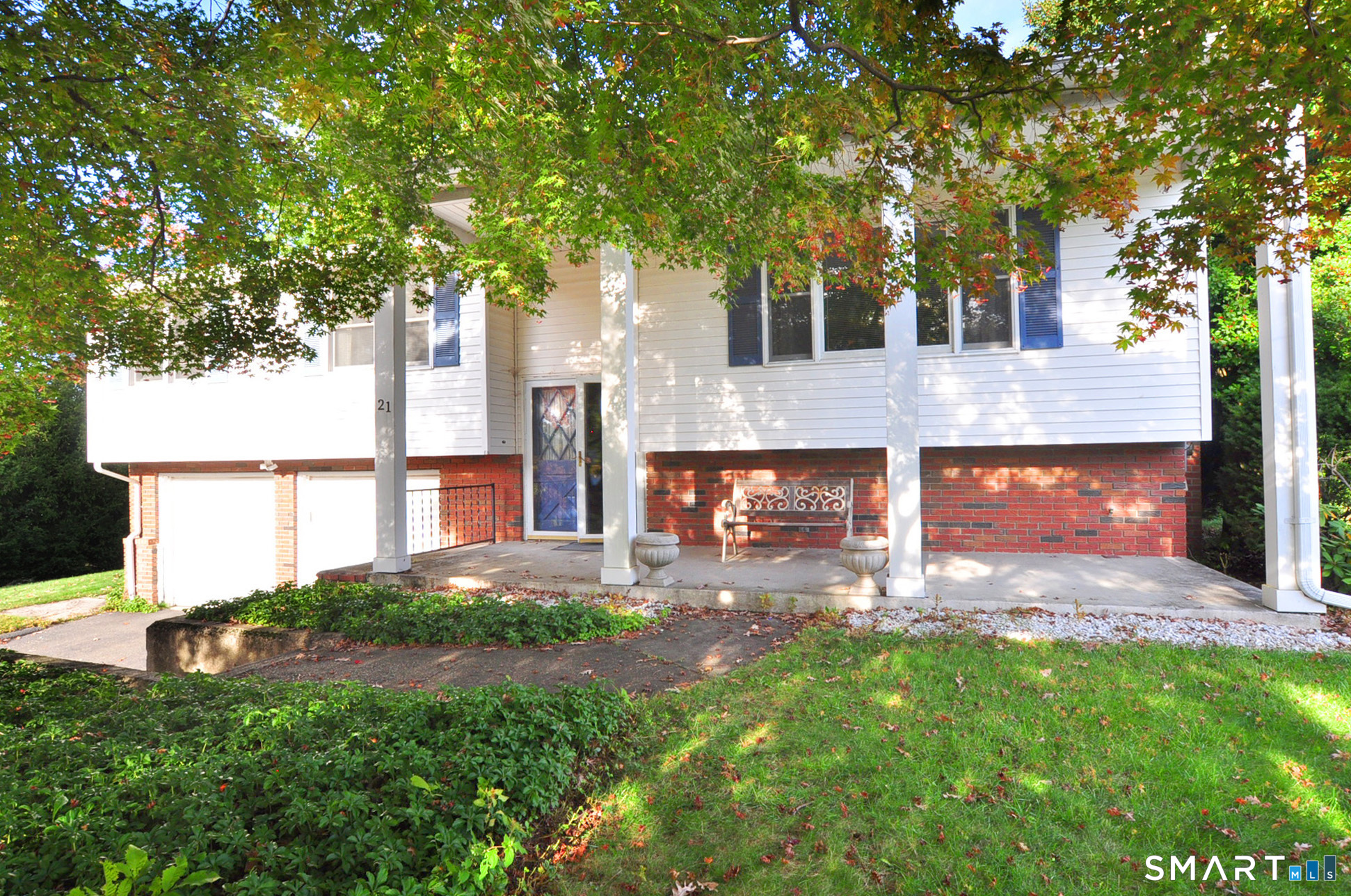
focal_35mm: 17
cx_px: 676
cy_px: 448
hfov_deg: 92.5
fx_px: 646
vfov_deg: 69.5
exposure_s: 1/100
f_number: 8
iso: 320
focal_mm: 11.5
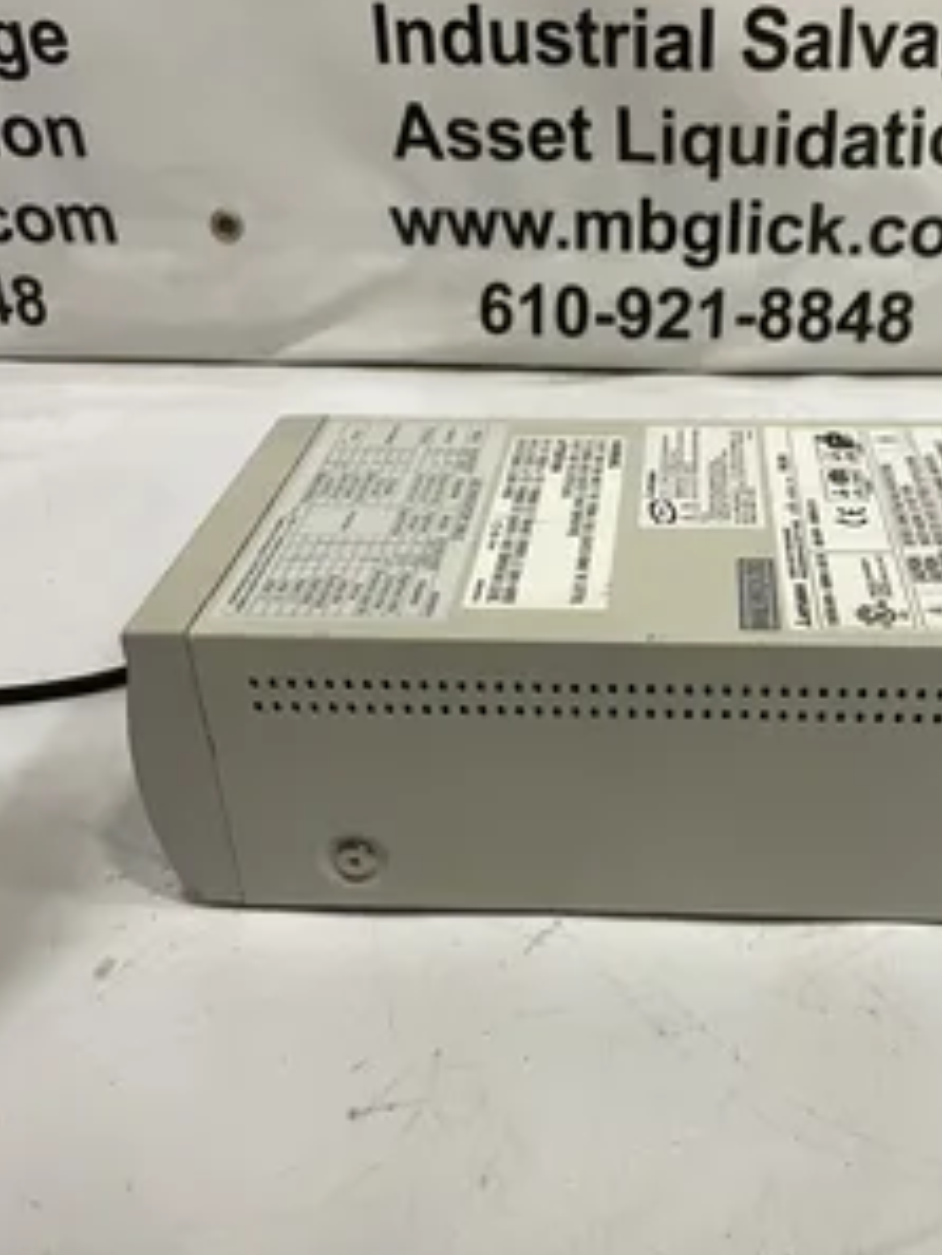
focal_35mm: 35
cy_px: 685
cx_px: 625
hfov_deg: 40.2
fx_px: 1269
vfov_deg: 52.5
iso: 80
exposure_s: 1/60
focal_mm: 4.2
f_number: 1.6
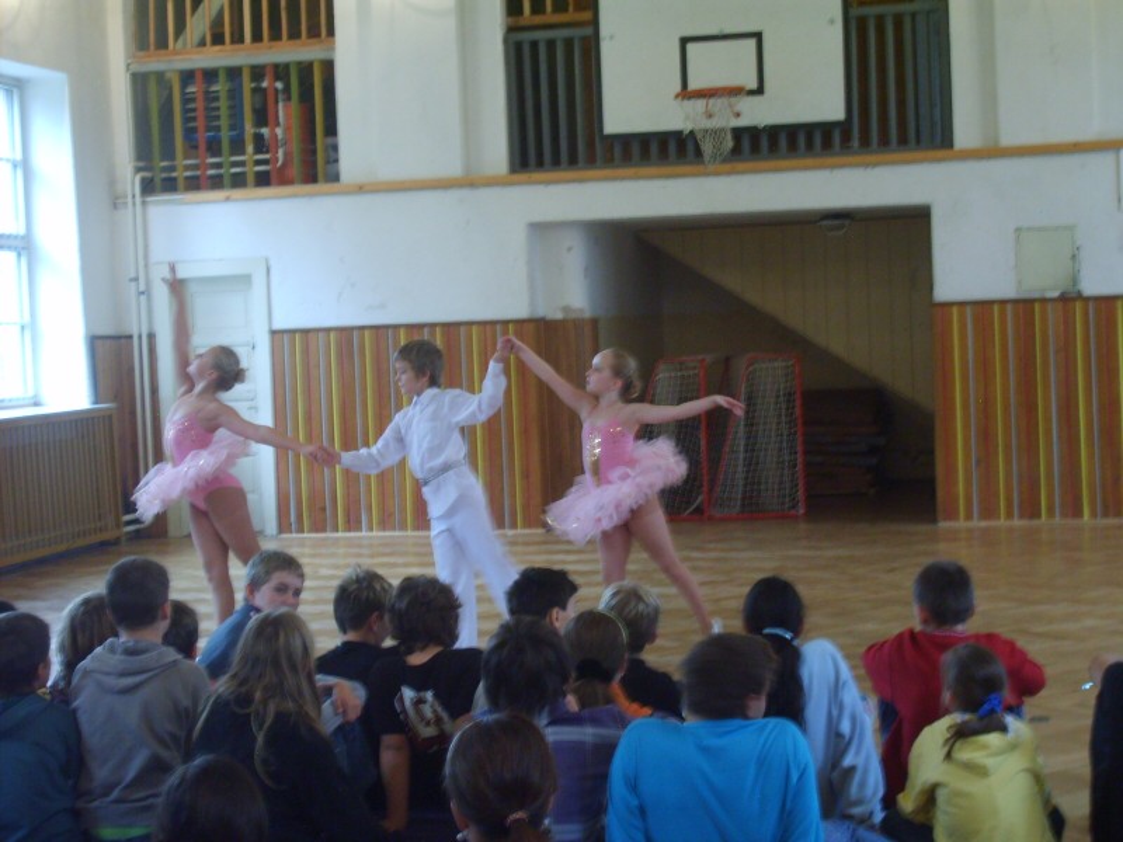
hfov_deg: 31.7
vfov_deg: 24.0
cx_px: 562
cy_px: 421
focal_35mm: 61
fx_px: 1979
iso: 140
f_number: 3.6
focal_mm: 10.3
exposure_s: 1/10
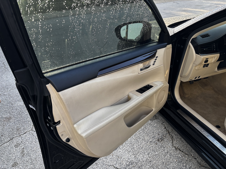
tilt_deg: -29.1
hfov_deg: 67.3
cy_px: 84
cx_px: 113
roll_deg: +3.2
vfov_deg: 53.1
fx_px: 170
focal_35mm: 26
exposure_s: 1/123
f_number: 1.6
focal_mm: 5.96
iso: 32
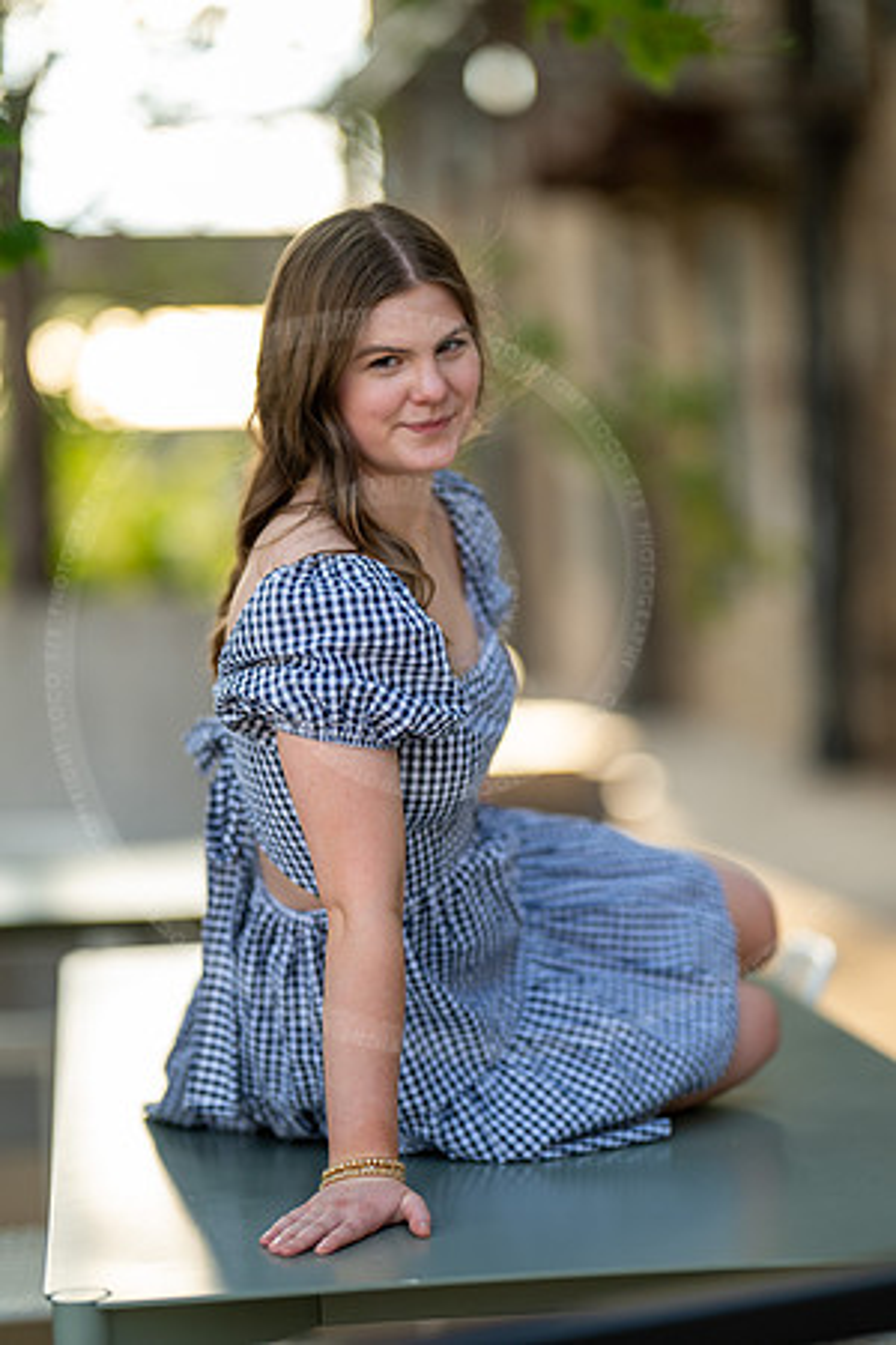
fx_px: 3173
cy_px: 672
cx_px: 448
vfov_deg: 23.9
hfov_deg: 16.1
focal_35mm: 85
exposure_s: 1/1600
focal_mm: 85
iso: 200
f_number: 1.2
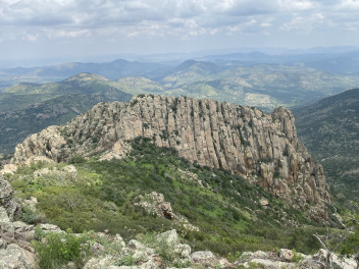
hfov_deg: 65.3
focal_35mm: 27
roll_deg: +2.5
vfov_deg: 51.4
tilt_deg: -18.7
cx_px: 185
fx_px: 280
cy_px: 137
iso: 32
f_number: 1.8
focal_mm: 4.25
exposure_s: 1/2571
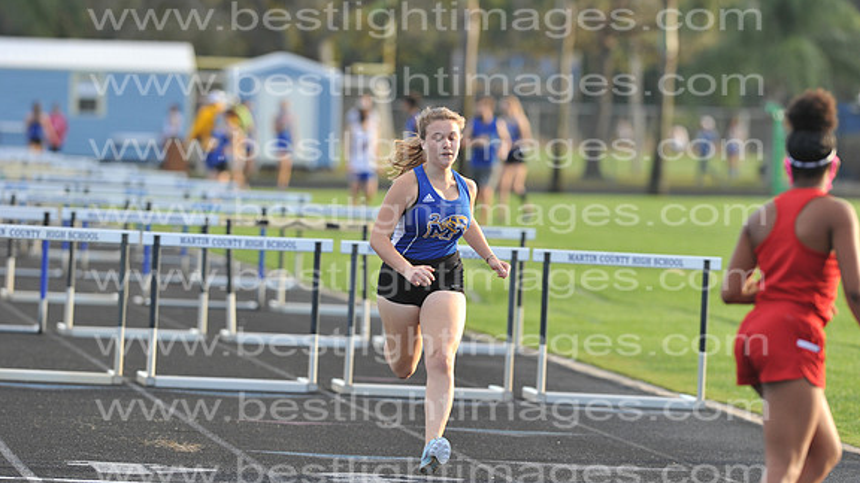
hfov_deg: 6.8
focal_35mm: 316
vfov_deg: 3.8
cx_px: 431
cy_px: 247
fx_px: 7206
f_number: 4.5
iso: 800
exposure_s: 1/1250
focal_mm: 300
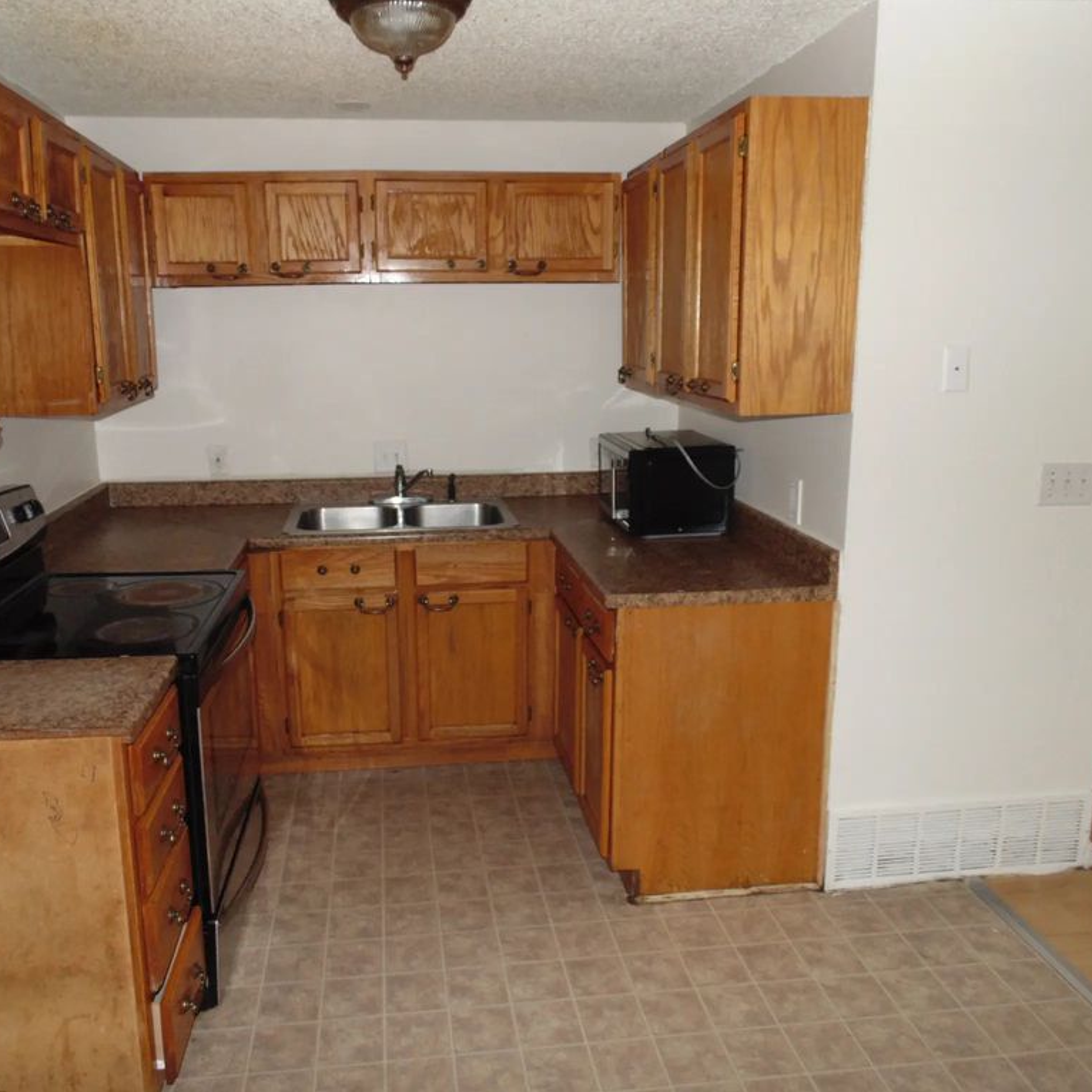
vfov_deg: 60.9
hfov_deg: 60.8
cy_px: 546
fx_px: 928
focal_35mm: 26
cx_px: 486
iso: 200
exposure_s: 1/8
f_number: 3.1
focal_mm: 4
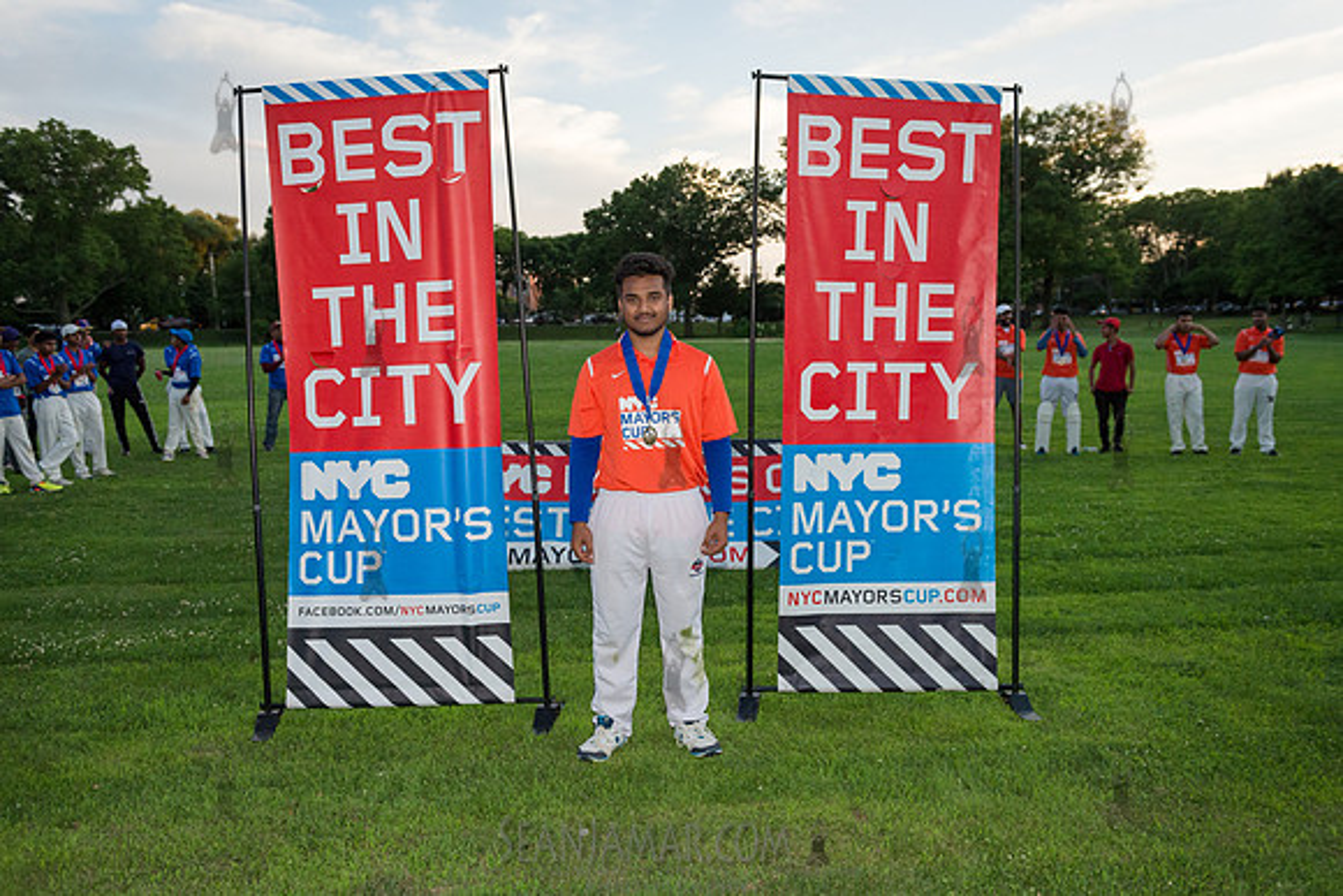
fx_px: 1157
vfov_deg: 42.3
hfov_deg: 60.3
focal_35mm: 31
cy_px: 448
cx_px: 672
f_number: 4
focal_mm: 31
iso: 1600
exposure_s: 1/2000
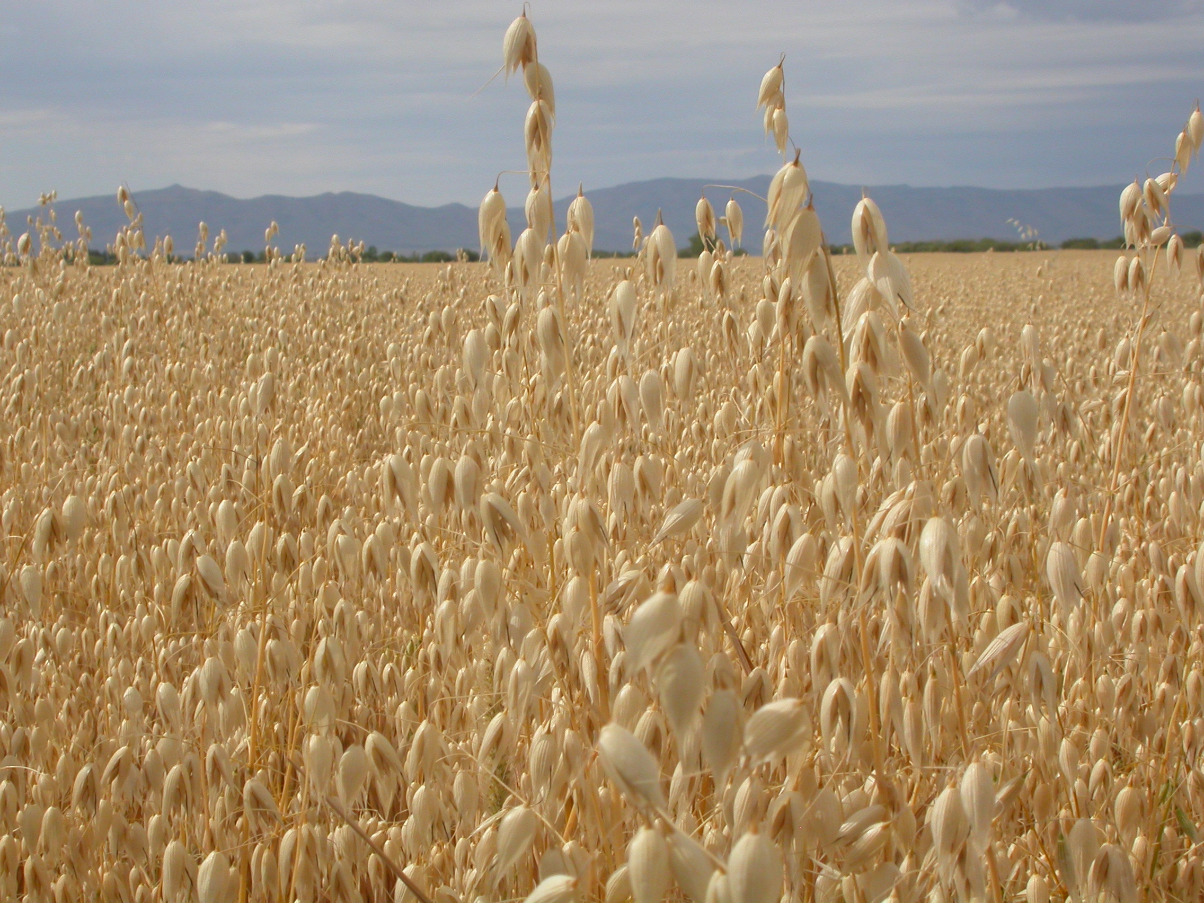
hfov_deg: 25.0
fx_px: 2713
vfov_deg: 18.9
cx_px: 602
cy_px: 452
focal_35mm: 78
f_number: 9.9
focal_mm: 16.2
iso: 100
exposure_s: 1/393
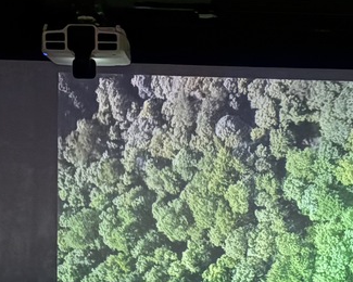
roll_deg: -0.6
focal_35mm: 80
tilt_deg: -1.0
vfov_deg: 18.3
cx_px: 266
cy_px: 324
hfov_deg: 23.6
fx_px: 836
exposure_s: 1/15
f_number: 1.6
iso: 1600
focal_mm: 5.96
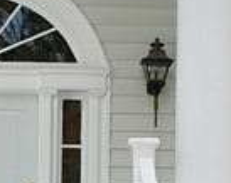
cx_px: -11
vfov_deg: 5.5
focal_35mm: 278
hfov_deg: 6.9
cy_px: 299
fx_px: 1897
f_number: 7.1
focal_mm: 90
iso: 320
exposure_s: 1/160
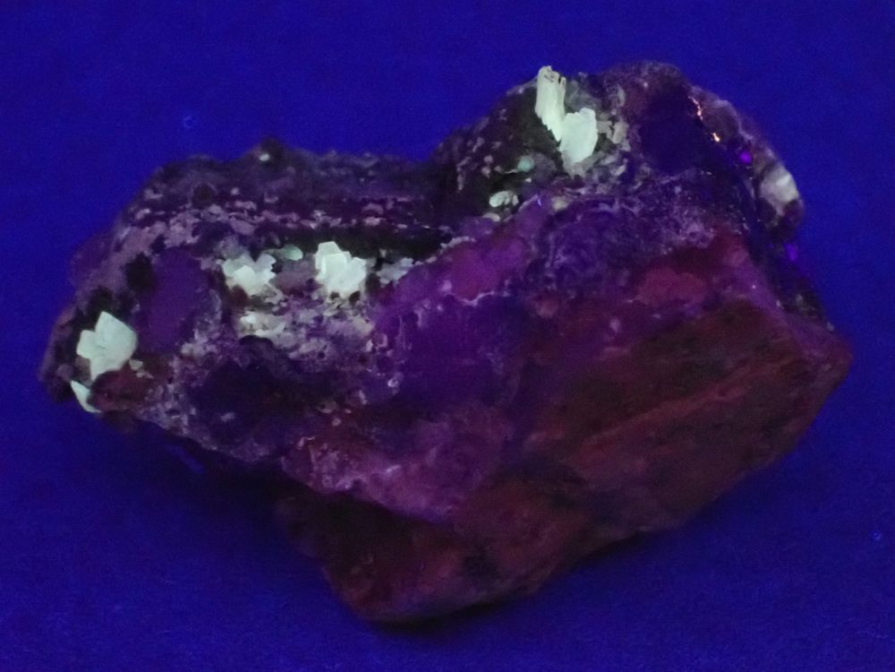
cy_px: 336
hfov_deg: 19.6
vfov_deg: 14.8
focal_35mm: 100
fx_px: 2586
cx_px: 448
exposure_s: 1/10
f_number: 4.9
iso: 6400
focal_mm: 18
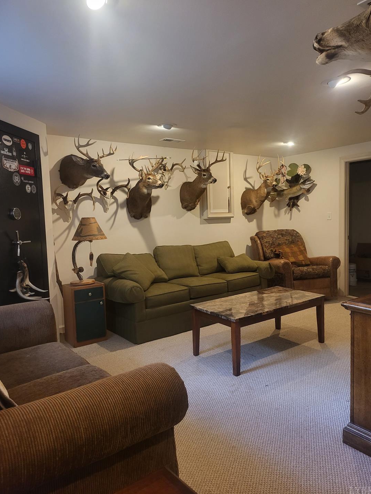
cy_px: 240
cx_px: 185
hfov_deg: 54.9
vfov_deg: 69.4
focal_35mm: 25
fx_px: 357
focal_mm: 5
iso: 400
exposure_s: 1/40
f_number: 1.8
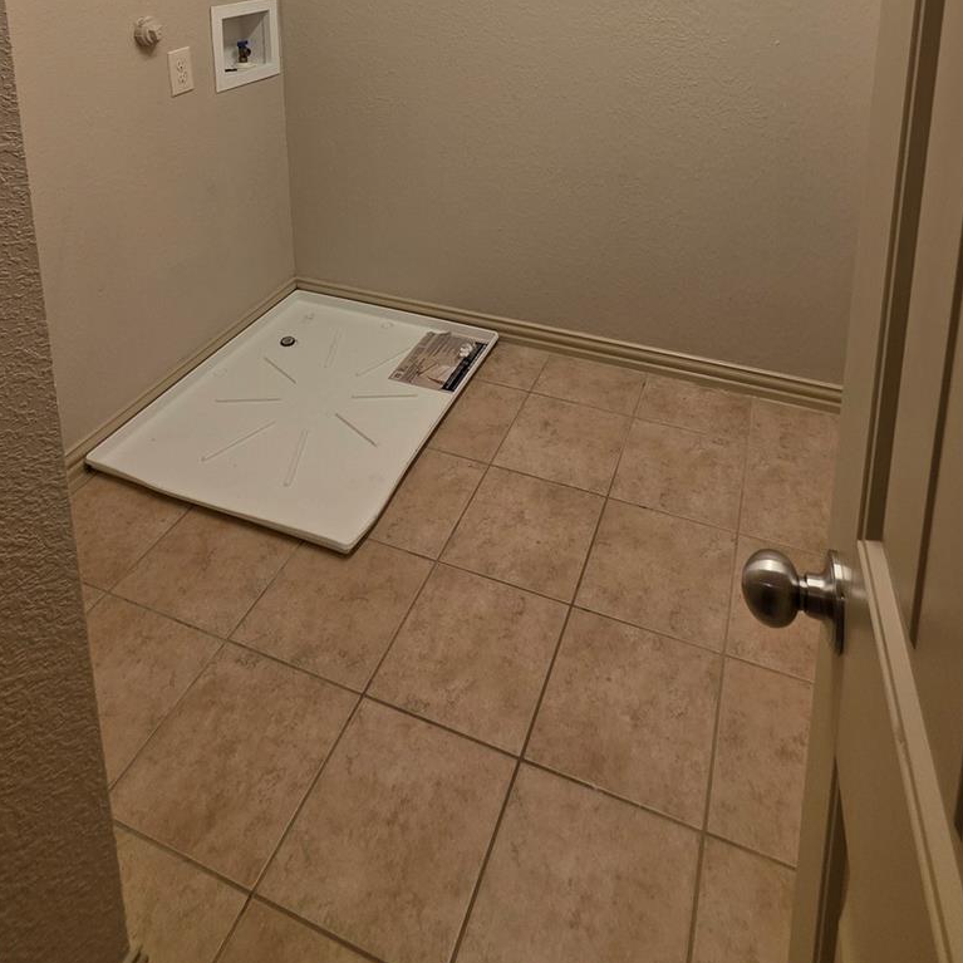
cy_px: 56
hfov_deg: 67.2
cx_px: 519
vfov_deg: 55.9
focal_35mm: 23
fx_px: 724
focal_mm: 2.2
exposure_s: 1/120
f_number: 1.9
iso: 125
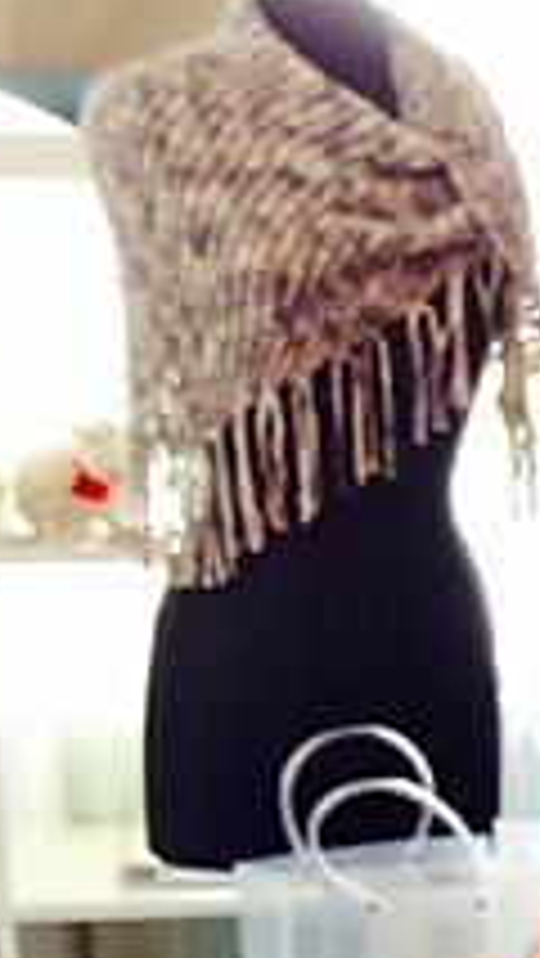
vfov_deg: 19.3
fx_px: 2746
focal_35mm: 108
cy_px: 954
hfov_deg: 10.5
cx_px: 1008
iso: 50
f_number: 2.4
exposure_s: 1/24
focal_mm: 4.12
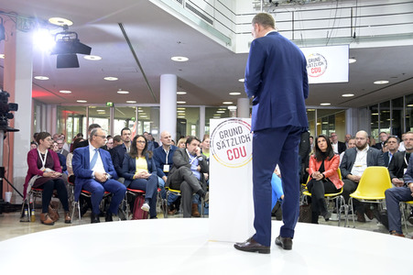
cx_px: 206
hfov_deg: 55.8
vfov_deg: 38.8
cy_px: 138
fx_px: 390
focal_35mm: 34
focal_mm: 34
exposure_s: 1/500
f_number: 4.5
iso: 8000
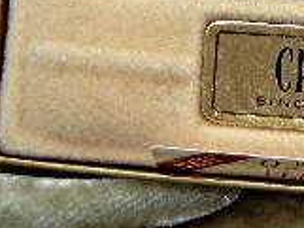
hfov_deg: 10.5
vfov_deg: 8.0
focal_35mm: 179
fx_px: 1573
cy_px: -205
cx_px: 506
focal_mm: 8.1
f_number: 3.8
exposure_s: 1/30
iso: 200
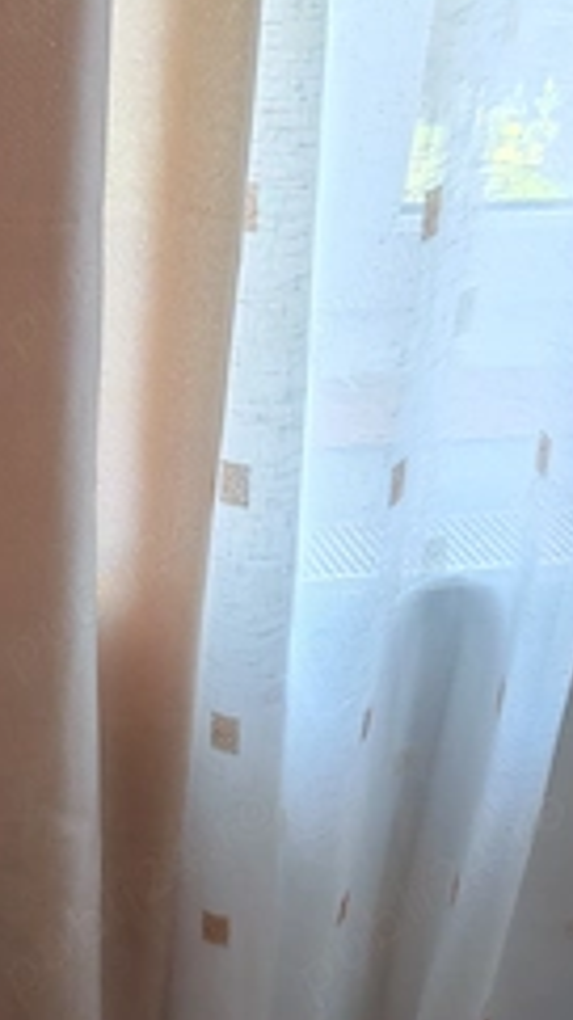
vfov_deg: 38.3
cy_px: 641
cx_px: -13
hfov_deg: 21.4
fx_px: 1460
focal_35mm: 54
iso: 160
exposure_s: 1/100
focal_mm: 5.52
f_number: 1.95
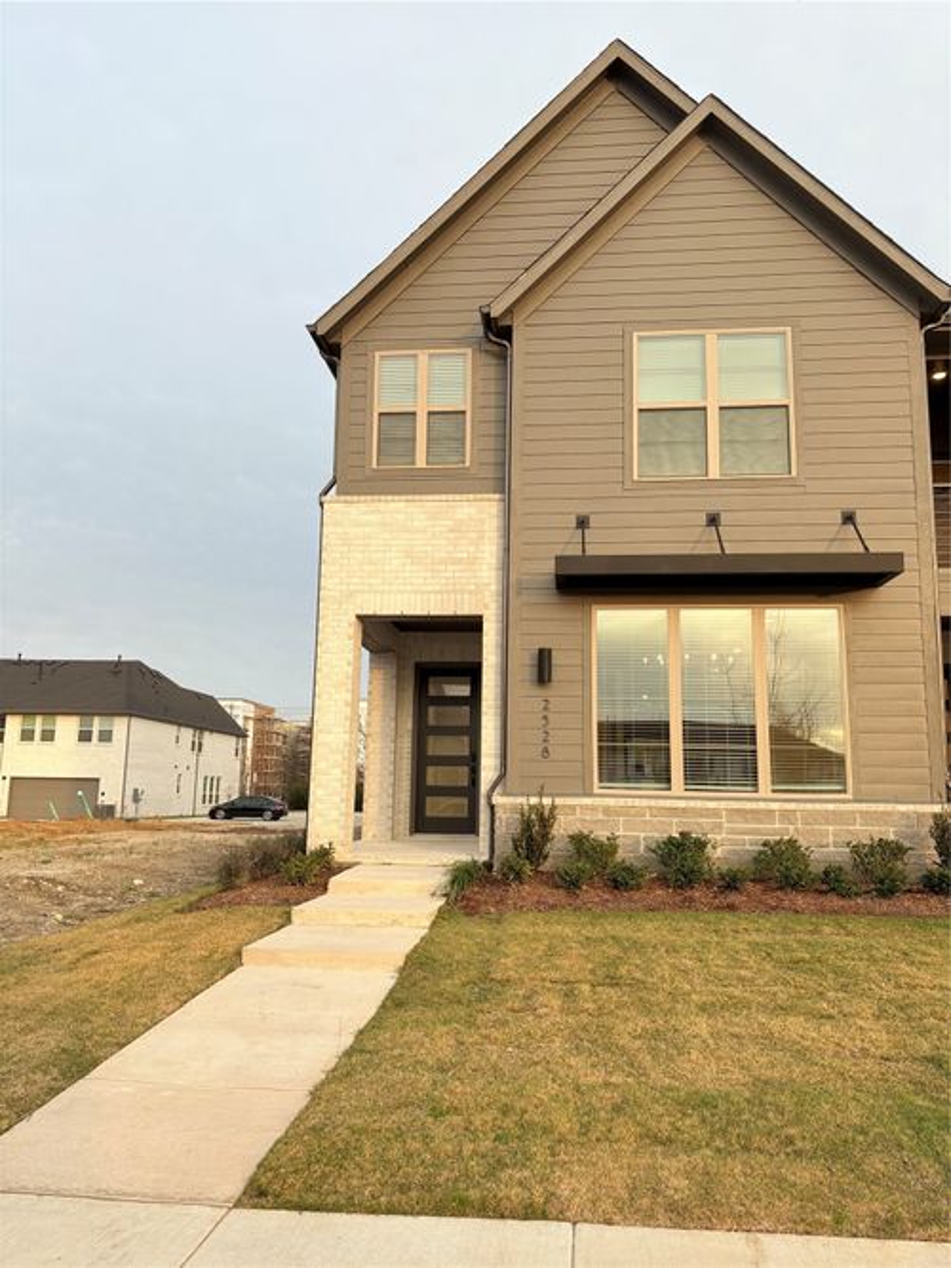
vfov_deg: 67.3
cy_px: 634
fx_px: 953
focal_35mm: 26
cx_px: 476
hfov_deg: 53.0
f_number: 1.6
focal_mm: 5.96
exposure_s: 1/261
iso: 40
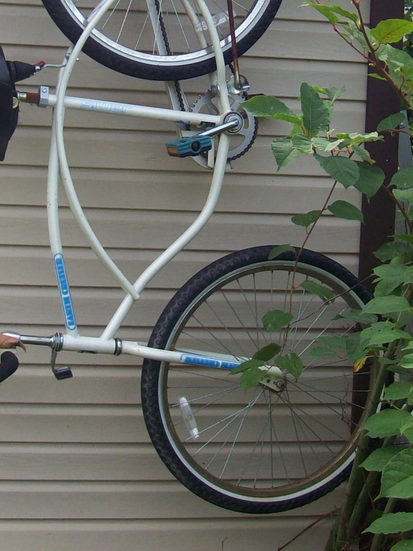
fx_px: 1305
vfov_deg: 23.5
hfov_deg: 18.0
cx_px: 187
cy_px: 112
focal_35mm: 82
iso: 80
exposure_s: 1/302
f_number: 2.7
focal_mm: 6
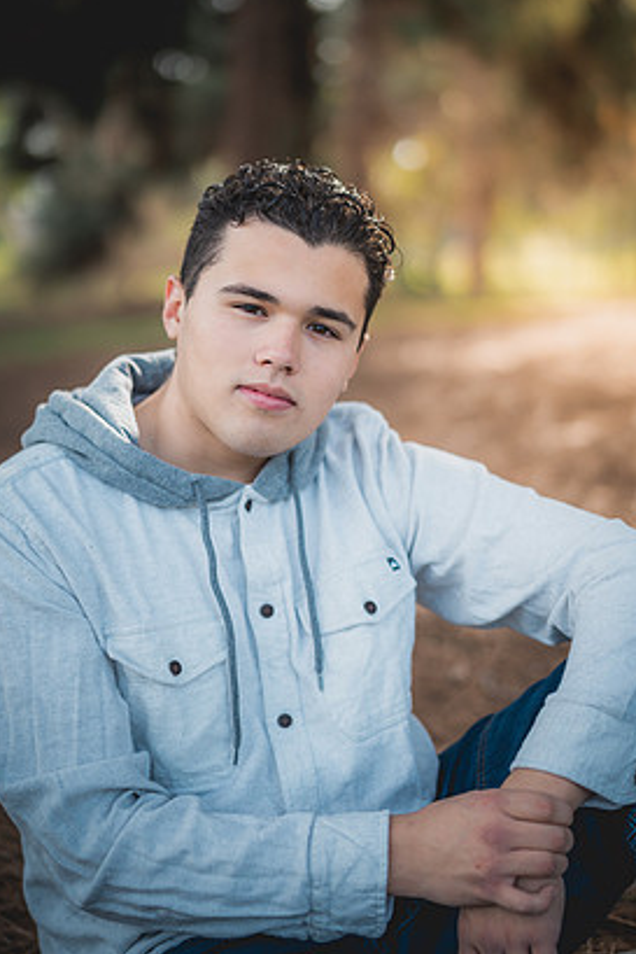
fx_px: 1456
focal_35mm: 55
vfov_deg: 36.2
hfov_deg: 24.6
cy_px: 492
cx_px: 301
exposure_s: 1/2000
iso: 250
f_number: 1.4
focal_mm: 50
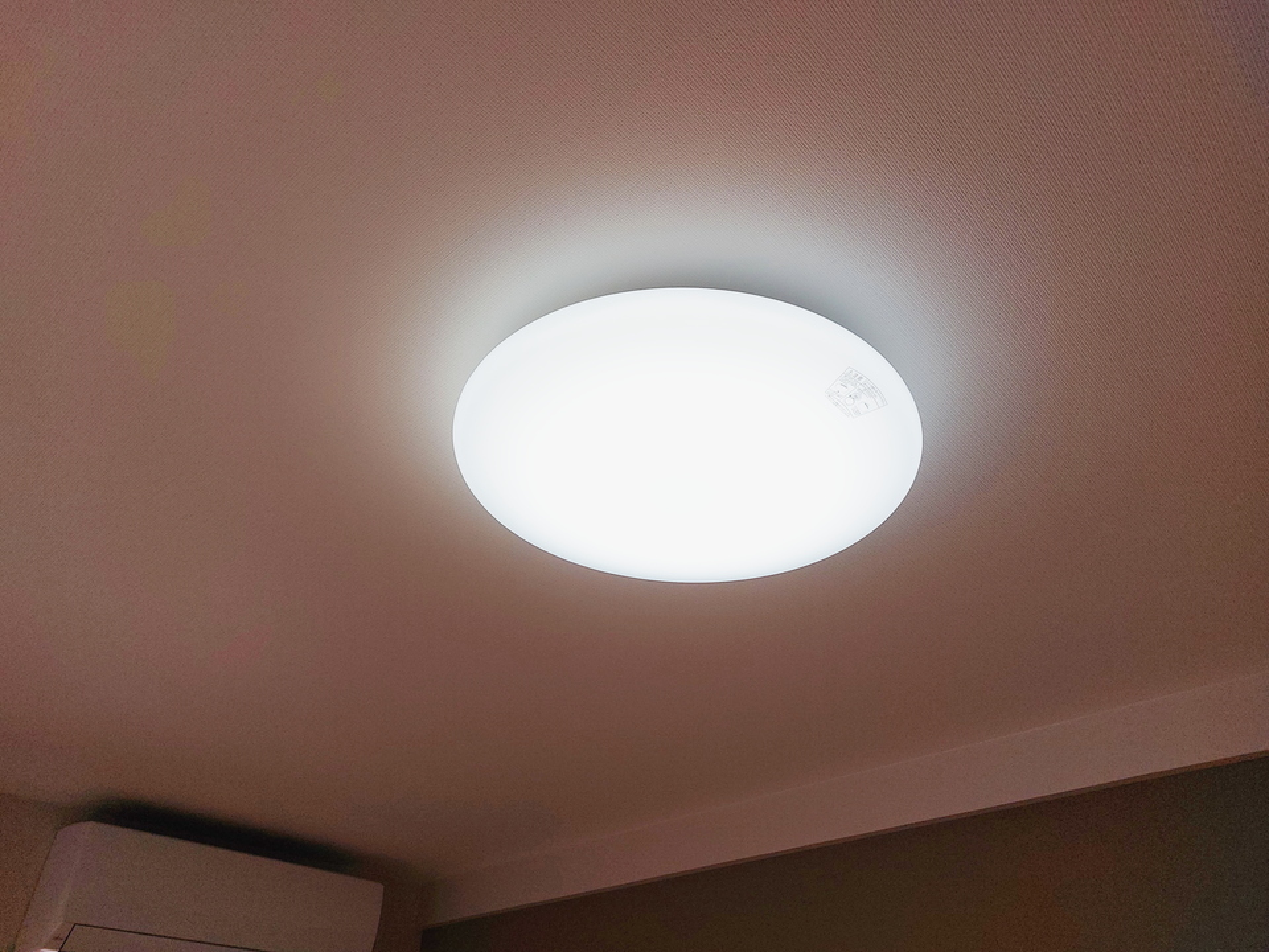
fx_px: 880
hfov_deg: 71.6
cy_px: 476
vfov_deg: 56.8
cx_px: 634
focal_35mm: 24
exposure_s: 1/347
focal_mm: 5.23
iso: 25
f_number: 1.8
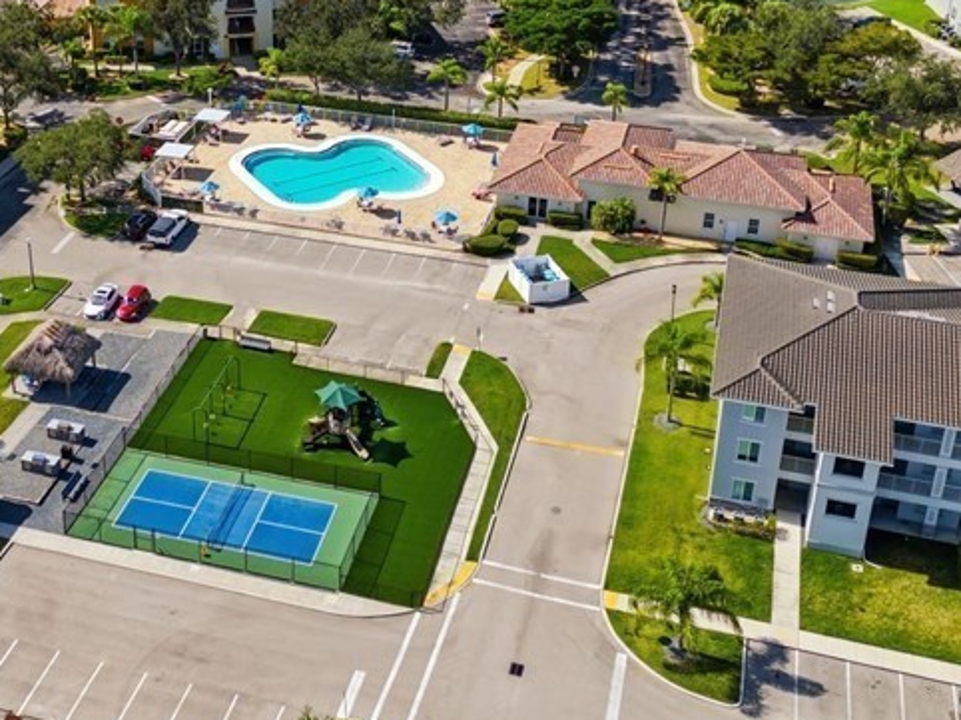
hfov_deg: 37.1
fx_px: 1415
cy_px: 174
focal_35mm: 51
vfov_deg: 28.1
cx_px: 315
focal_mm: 6.7
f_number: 1.7
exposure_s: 1/80
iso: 110
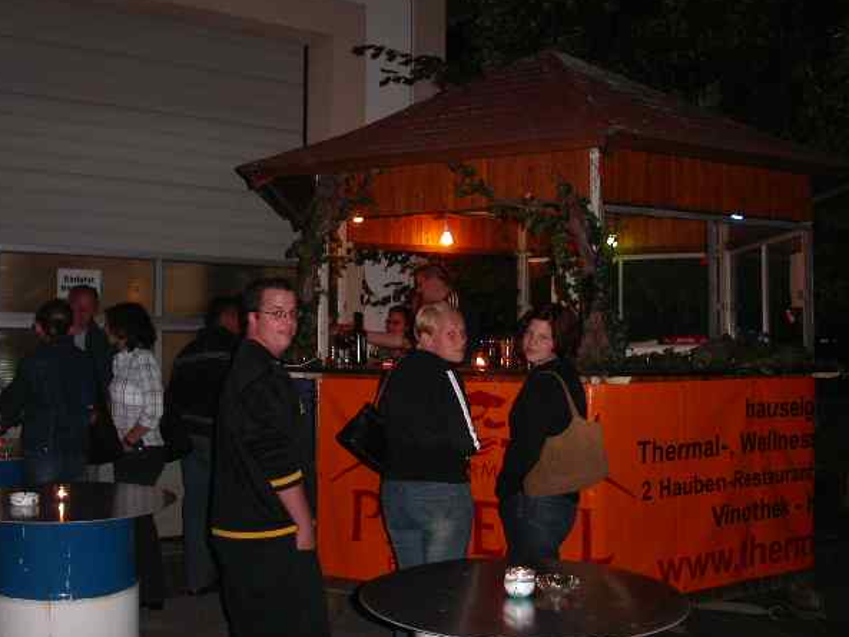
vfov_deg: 35.1
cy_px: 312
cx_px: 425
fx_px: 1006
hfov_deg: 45.8
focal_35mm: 41
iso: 200
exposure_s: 1/30
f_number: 2.8
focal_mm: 7.8
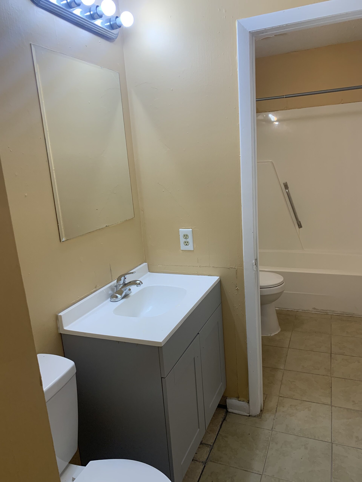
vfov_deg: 67.3
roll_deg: +3.5
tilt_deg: -11.8
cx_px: 181
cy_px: 241
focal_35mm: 26
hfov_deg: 53.1
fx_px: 363
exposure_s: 1/121
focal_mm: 4.25
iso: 64
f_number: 1.8
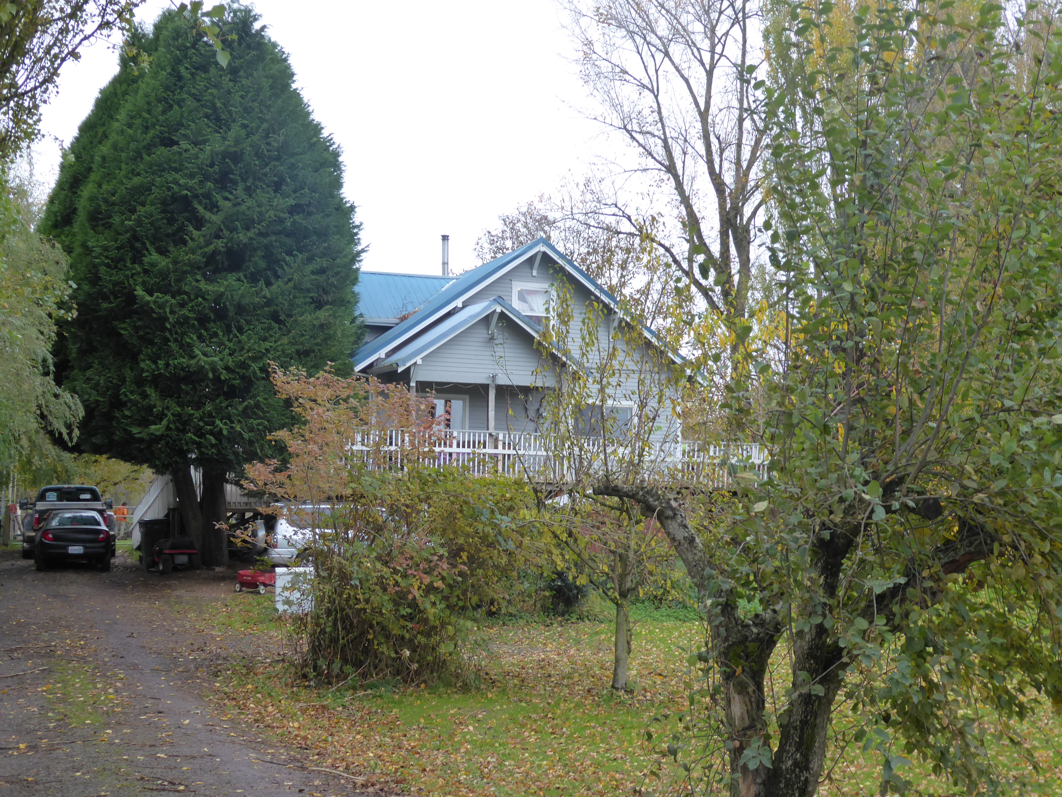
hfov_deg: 36.2
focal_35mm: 53
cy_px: 398
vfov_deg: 27.5
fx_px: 1626
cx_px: 531
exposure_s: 1/60
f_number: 4.1
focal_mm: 9
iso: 200
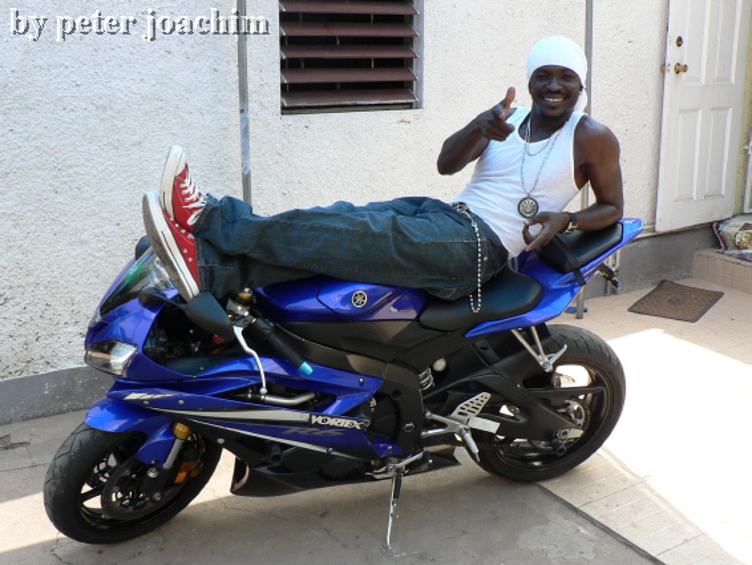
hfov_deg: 52.6
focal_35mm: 35
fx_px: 761
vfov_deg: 40.7
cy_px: 282
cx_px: 376
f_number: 4
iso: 64
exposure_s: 1/160
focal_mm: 6
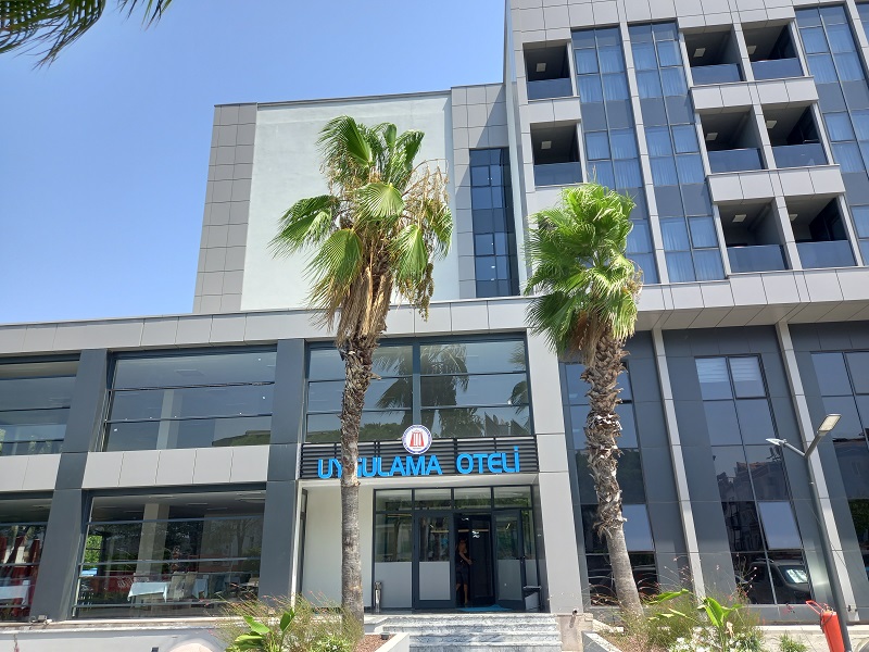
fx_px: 628
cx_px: 434
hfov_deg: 69.4
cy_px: 326
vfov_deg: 54.9
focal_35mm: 25
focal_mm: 4.6
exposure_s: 1/361
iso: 25
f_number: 2
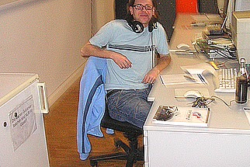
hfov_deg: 36.1
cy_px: 79
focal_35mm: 55
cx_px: 154
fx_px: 382
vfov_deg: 24.6
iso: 160
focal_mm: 6.1
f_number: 2.8
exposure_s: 1/45
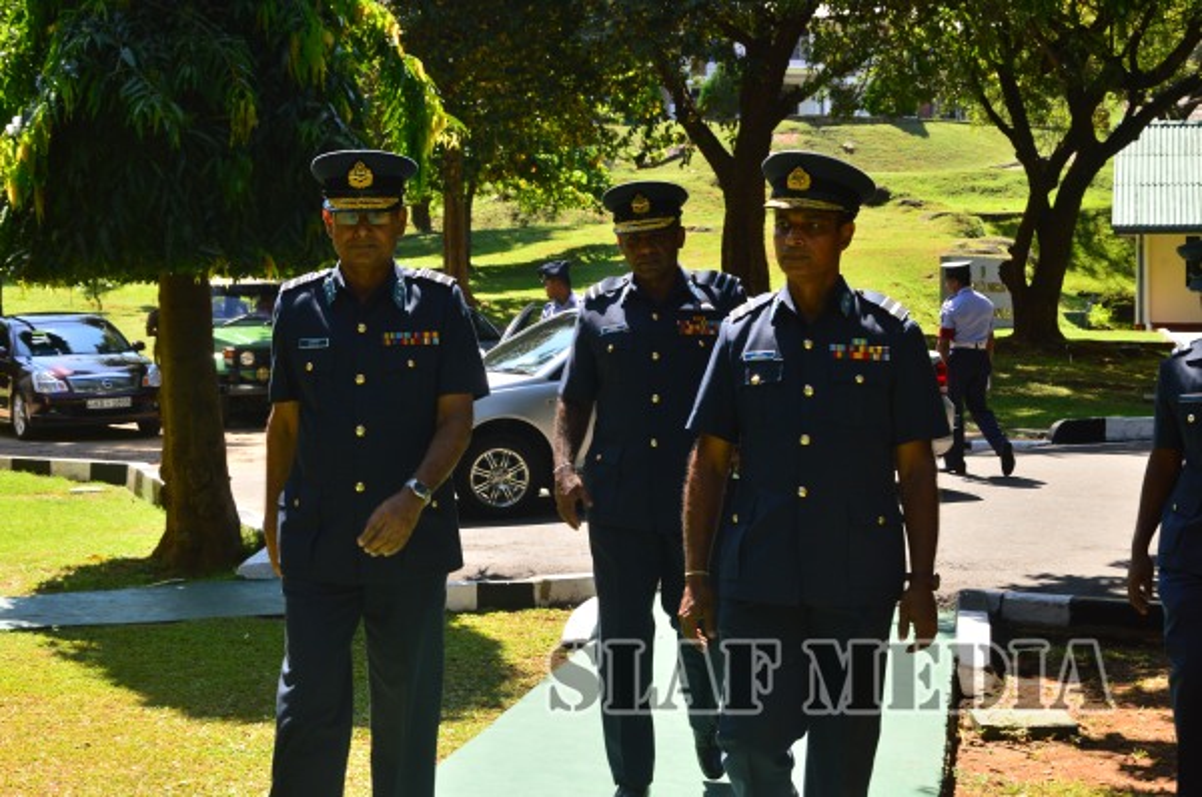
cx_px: 601
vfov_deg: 21.5
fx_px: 2100
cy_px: 398
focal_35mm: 63
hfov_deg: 31.9
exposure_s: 1/200
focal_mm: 42
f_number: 9
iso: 200
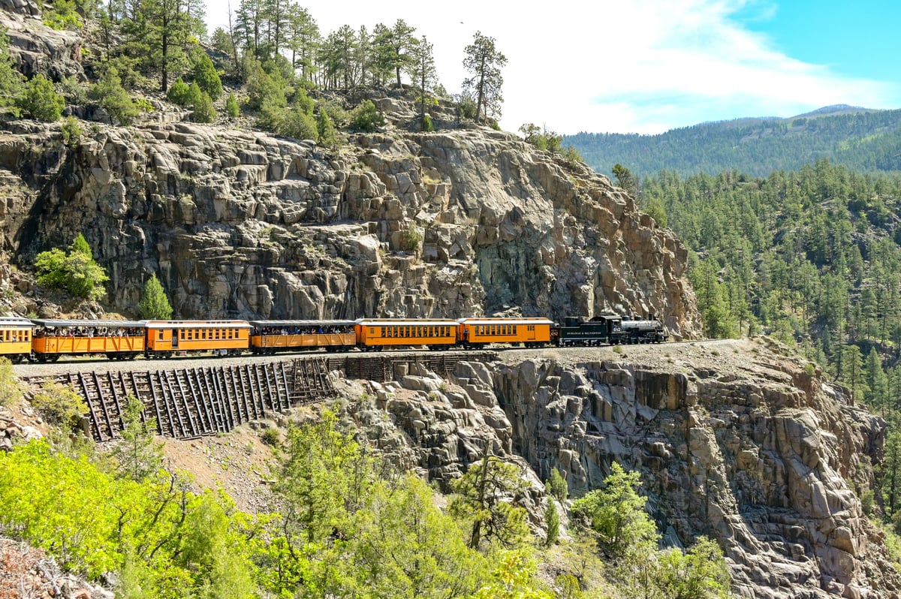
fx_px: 1050
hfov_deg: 46.4
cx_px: 450
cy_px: 300
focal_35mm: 42
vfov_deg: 31.8
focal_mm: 28
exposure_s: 1/1600
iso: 400
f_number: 4.5
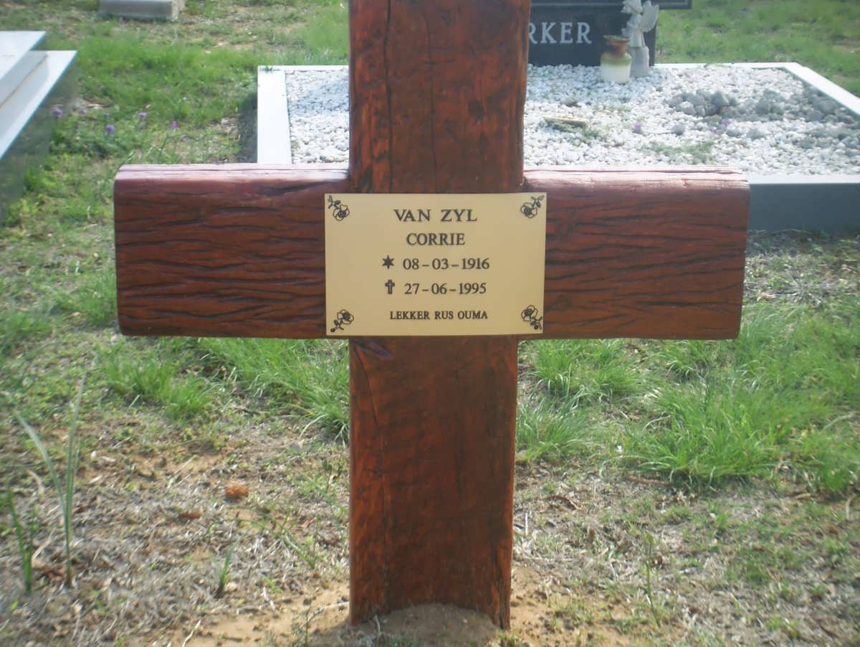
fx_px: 1815
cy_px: 324
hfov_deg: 26.7
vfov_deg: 20.2
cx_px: 430
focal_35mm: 73
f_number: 4.1
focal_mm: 12.2
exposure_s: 1/160
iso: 64
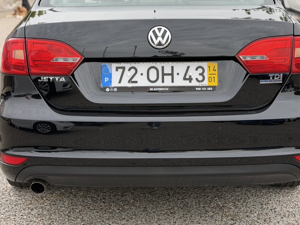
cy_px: 70
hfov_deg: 28.2
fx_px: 598
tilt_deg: -6.4
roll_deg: -3.5
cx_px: 146
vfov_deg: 21.2
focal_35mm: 69
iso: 80
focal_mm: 6.76
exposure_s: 1/463
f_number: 1.78
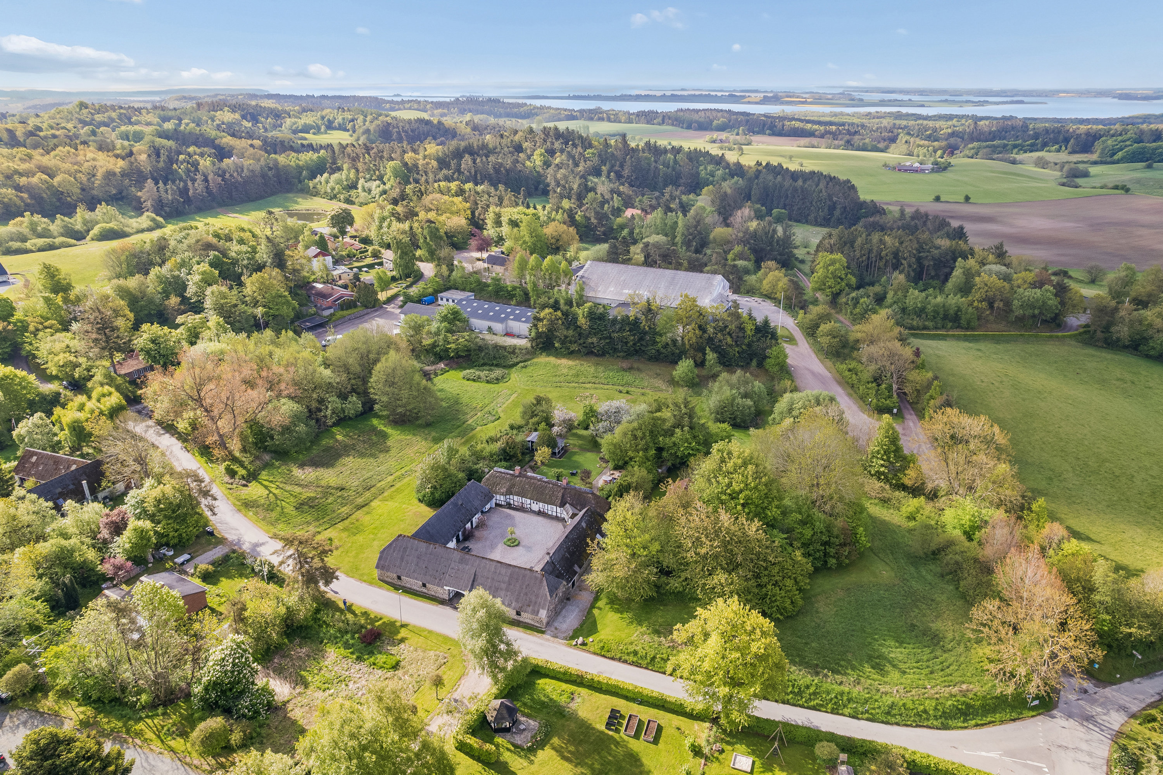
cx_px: 582
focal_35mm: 22
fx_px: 711
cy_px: 388
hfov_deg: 78.6
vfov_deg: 57.2
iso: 100
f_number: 2.8
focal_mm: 8.4
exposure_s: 1/50
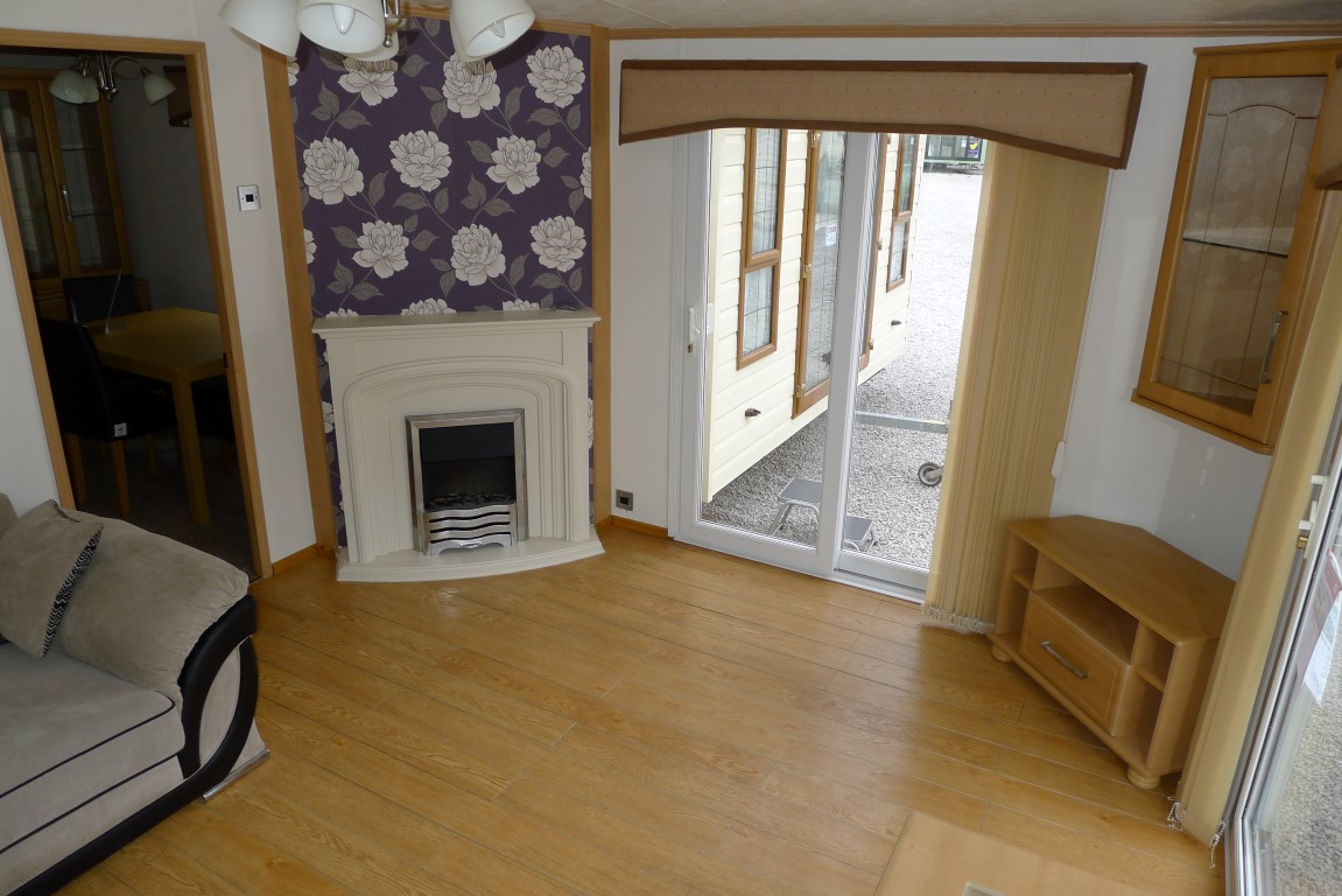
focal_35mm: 24
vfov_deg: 53.2
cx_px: 671
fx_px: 895
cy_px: 448
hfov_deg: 73.7
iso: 100
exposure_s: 1/250
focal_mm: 5.1
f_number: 2.8
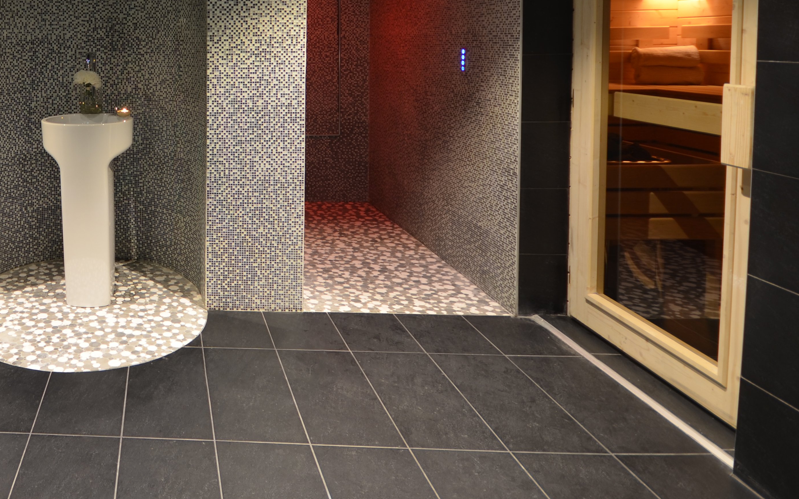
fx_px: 588
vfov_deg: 42.9
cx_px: 104
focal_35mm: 27
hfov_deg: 59.8
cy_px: 70
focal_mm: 10
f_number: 4
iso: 100
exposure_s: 1
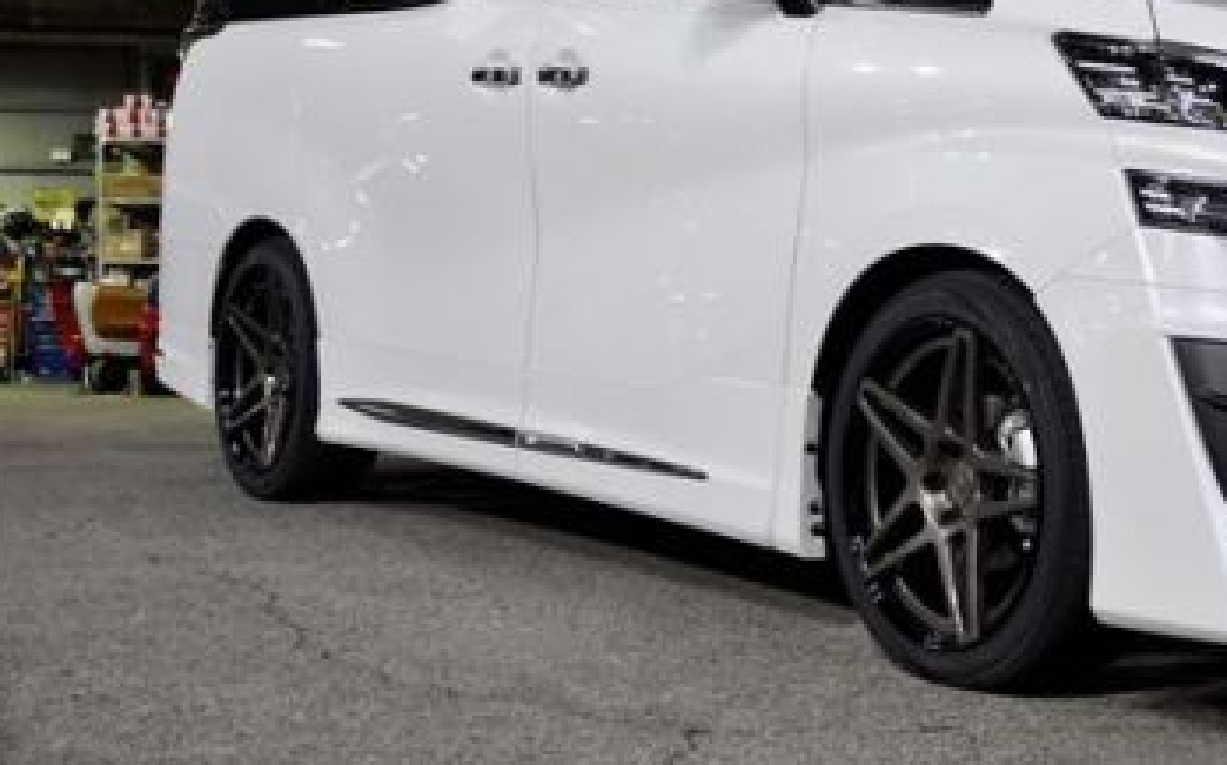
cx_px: 1012
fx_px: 2406
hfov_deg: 27.9
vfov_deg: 18.0
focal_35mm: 72
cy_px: 301
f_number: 5
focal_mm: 28
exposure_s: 1/25
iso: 400
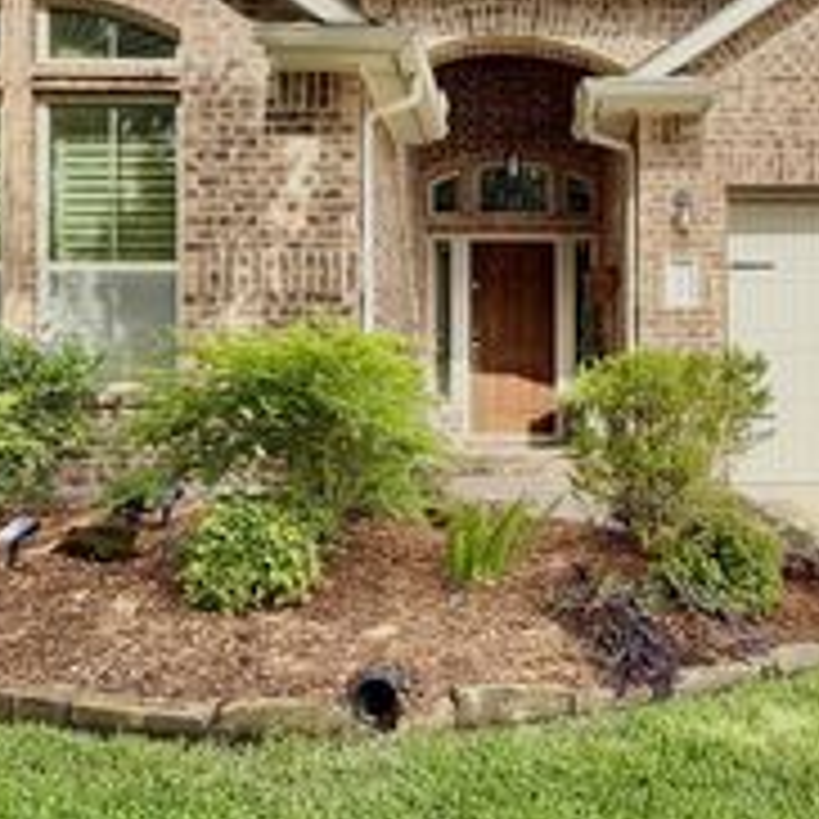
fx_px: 910
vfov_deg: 48.4
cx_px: 549
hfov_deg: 47.6
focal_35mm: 34
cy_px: 376
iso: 40
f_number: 2.2
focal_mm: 2.22
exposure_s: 1/672
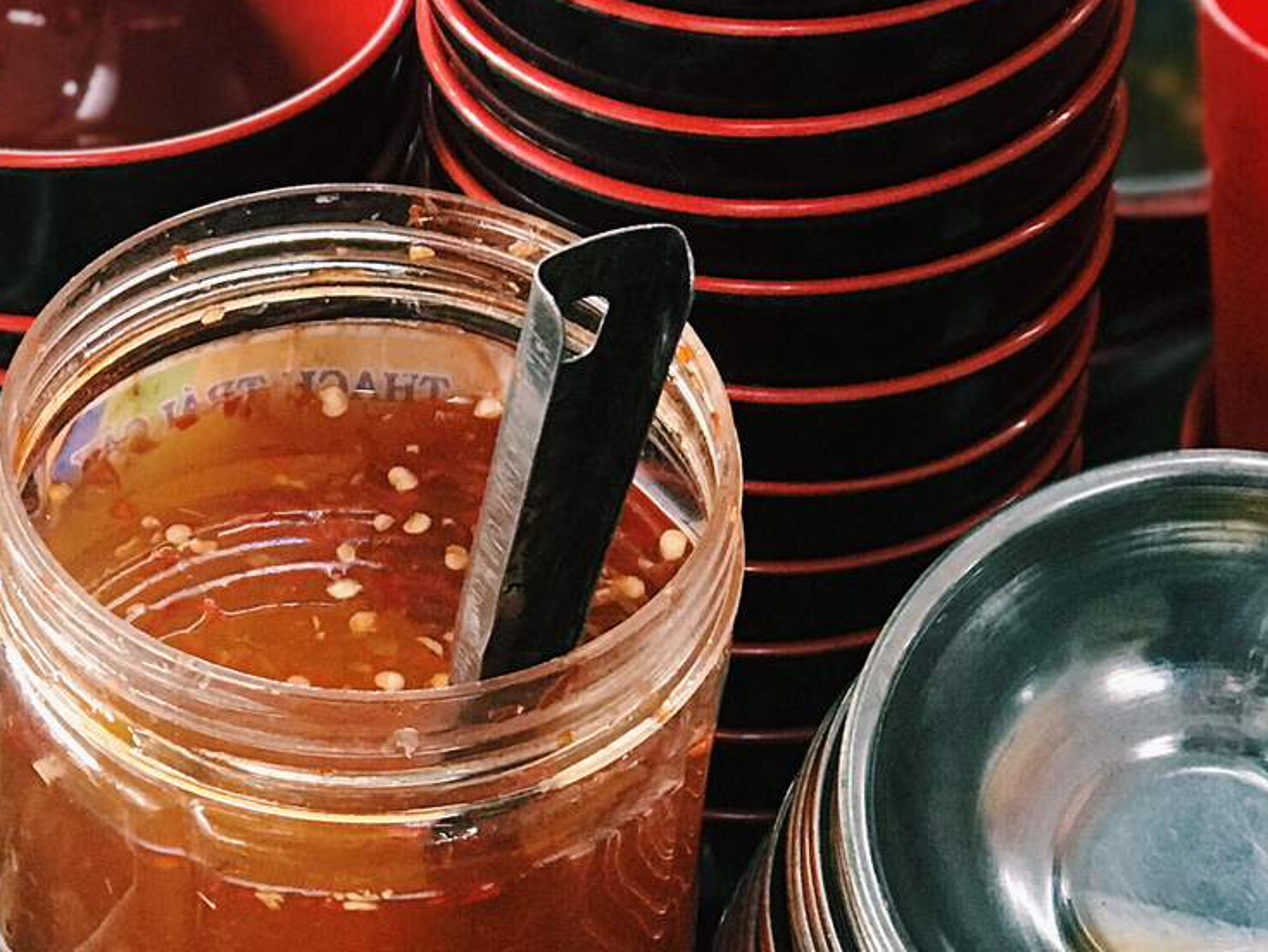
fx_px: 5681
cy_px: 673
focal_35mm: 155
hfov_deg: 12.7
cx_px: 348
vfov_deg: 9.6
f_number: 2.8
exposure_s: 1/50
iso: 125
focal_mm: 6.6
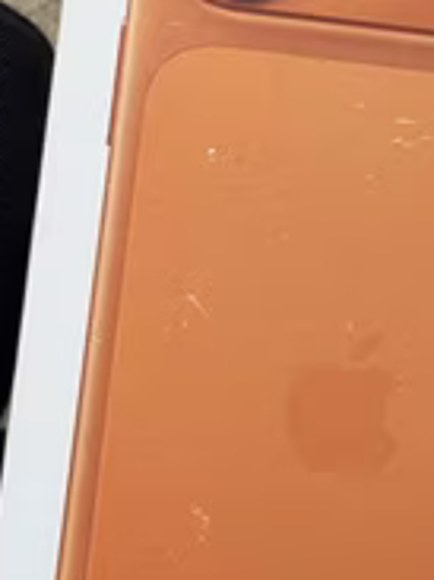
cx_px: 364
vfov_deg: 11.7
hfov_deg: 8.8
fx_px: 2812
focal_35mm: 168
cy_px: 117
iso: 50
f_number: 1.78
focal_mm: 6.76
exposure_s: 1/50
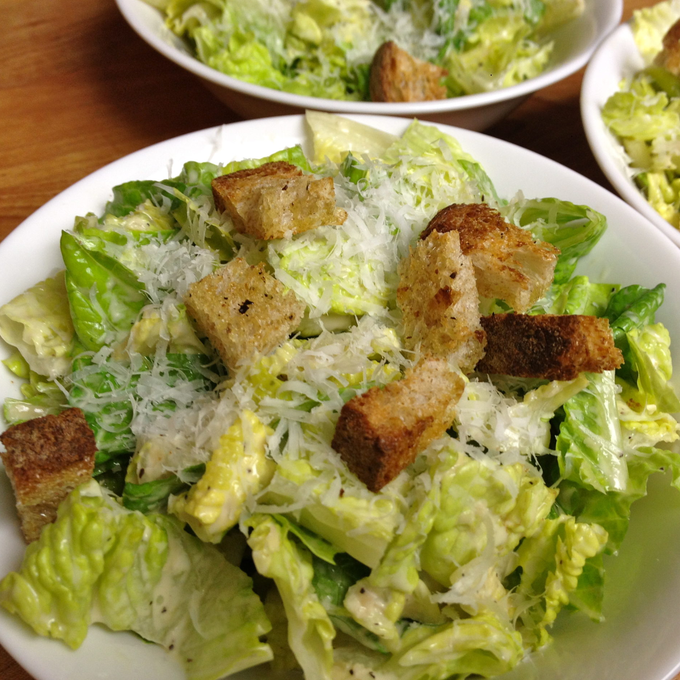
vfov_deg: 40.0
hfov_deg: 39.9
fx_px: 933
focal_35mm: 42
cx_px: 388
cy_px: 335
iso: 50
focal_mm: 4.28
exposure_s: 1/40
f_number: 2.4
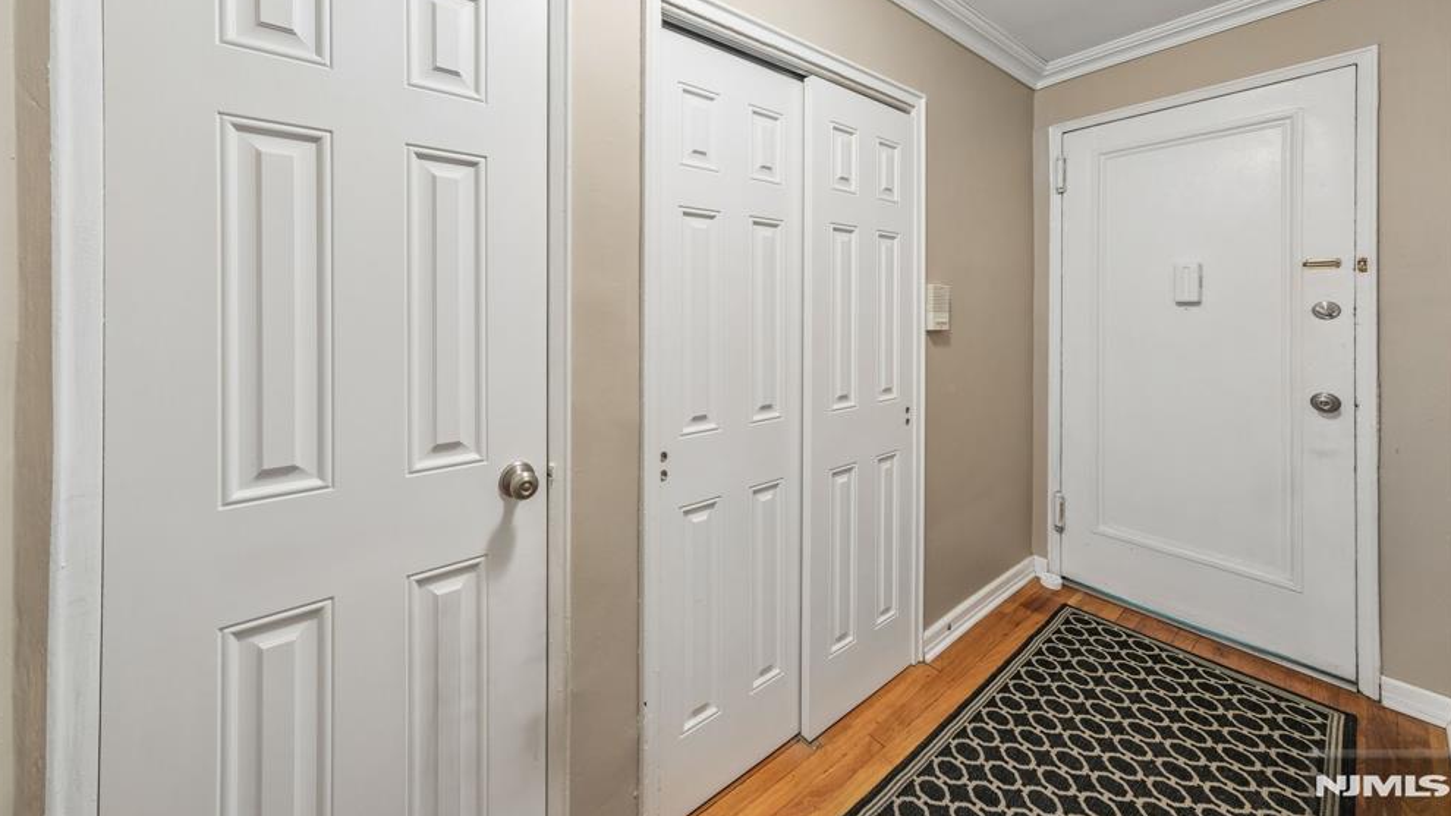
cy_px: 321
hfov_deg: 110.8
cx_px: 706
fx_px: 500
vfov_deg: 77.4
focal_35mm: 13
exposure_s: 1/2.5
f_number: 8
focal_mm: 8
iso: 320
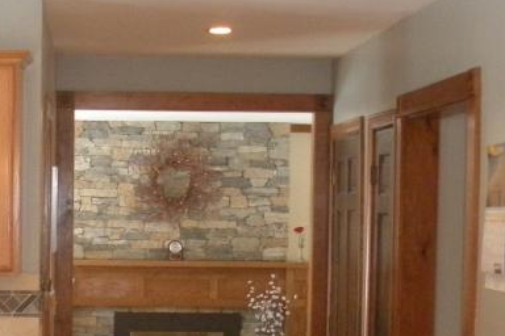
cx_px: 54
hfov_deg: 20.6
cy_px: 311
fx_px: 1361
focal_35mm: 97
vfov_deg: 14.0
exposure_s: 1/31.1
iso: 400
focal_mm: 6.3
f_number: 3.5
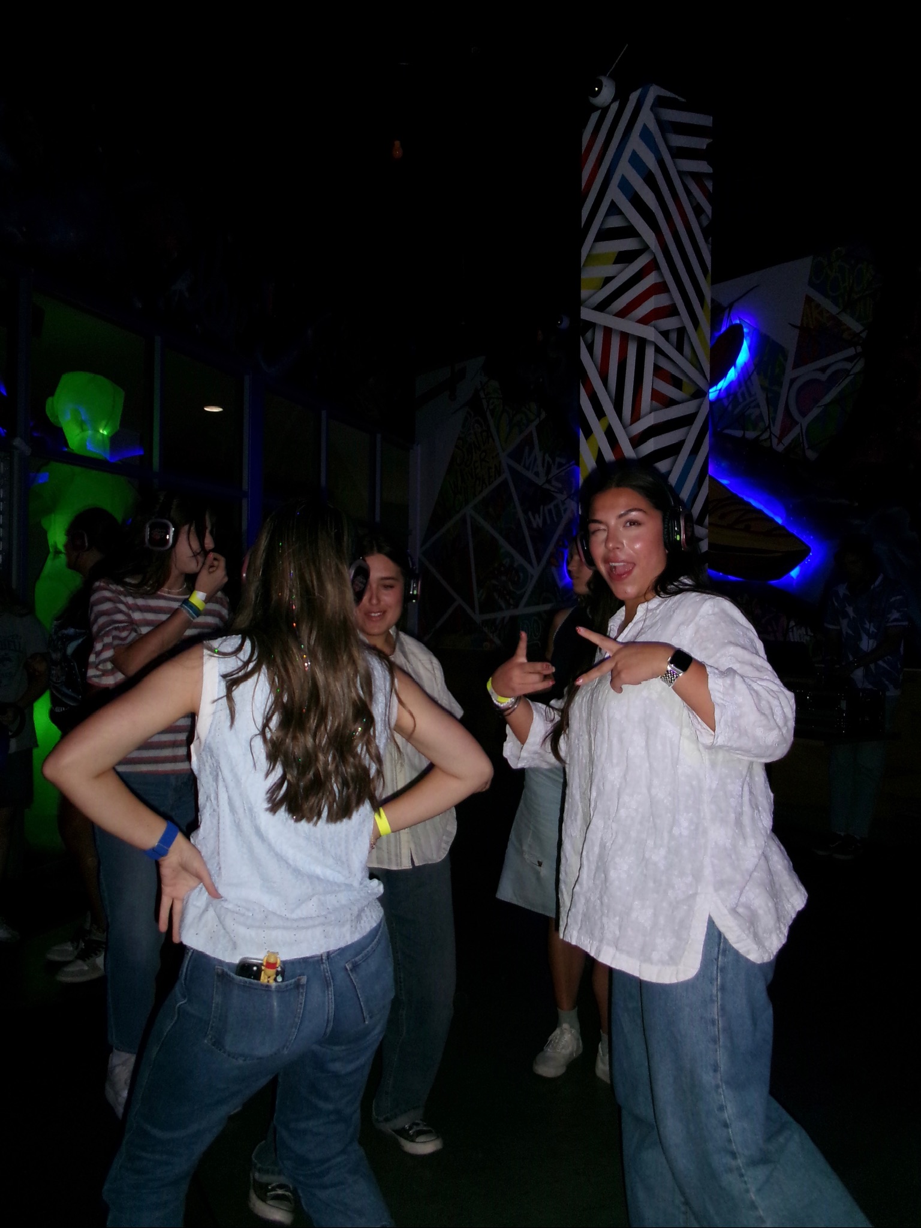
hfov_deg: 49.7
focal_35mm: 28
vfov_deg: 63.4
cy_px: 614
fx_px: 993
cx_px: 460
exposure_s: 1/50
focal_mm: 5.1
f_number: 3.9
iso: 320
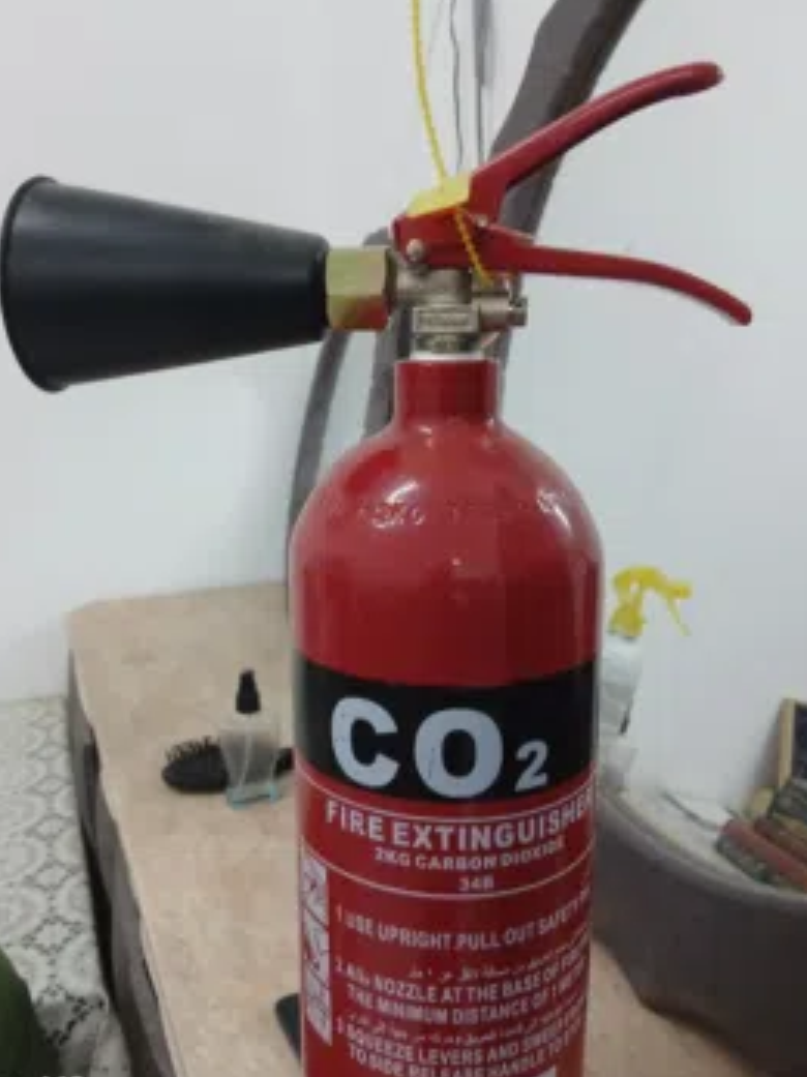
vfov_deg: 60.0
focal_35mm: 30
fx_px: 933
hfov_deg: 46.7
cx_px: 351
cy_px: 537
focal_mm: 3.98
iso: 250
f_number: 1.8
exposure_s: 1/33.3
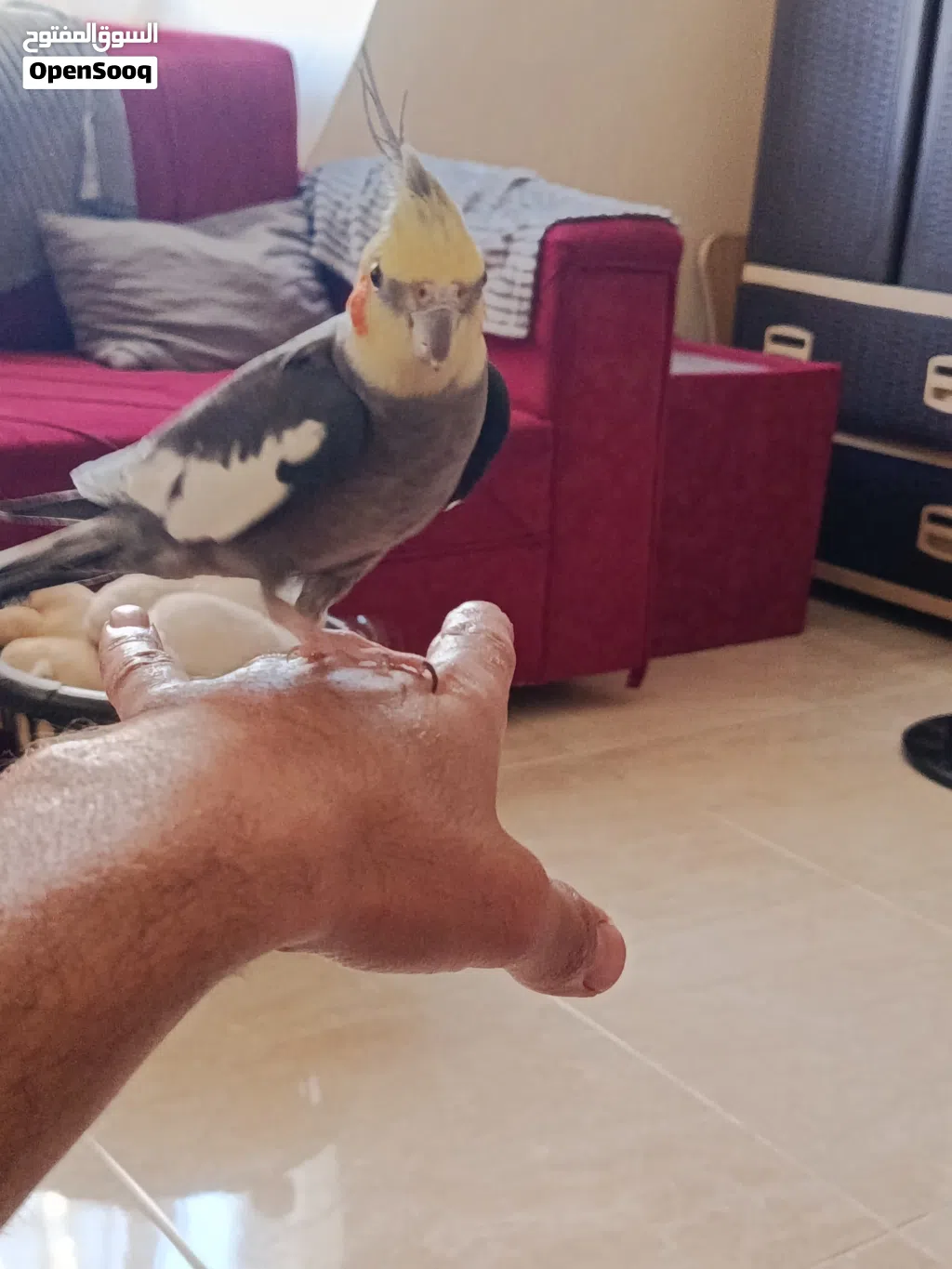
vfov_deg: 39.7
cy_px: 634
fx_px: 1760
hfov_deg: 30.3
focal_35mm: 48
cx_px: 476
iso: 1101
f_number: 1.7
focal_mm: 5.24
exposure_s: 1/33.3
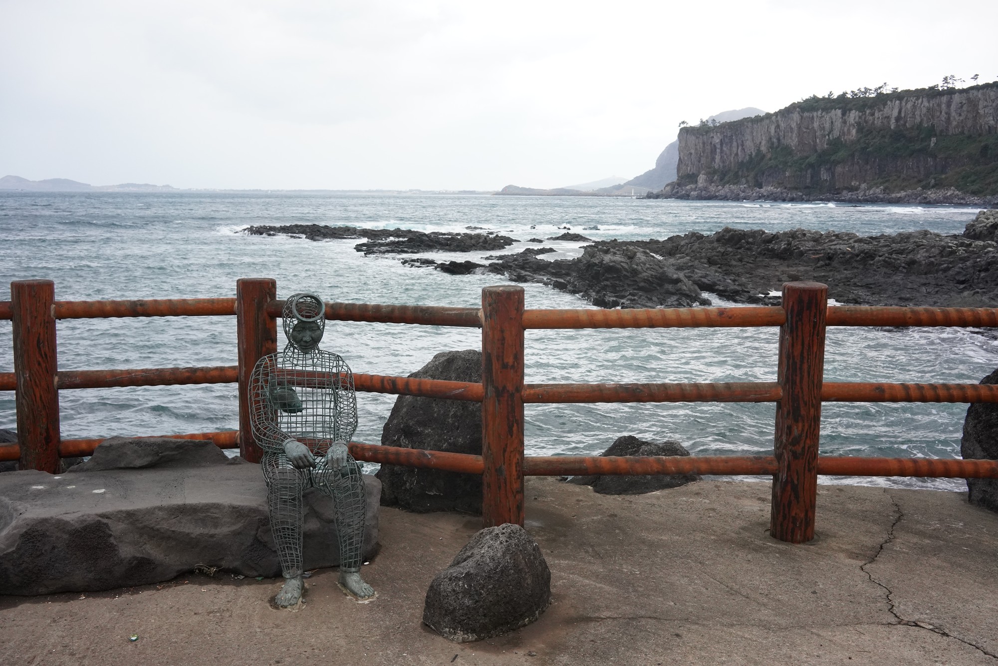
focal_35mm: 35
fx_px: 970
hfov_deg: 54.4
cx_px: 499
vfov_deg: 37.9
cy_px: 333
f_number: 10
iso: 2500
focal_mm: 35
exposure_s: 1/250
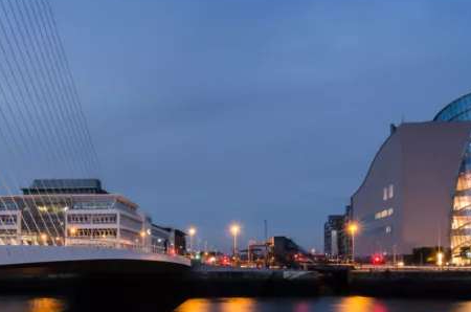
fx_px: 535
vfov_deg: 31.8
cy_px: 240
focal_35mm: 41
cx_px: 157
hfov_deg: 46.7
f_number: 13
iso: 100
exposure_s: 6
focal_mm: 12
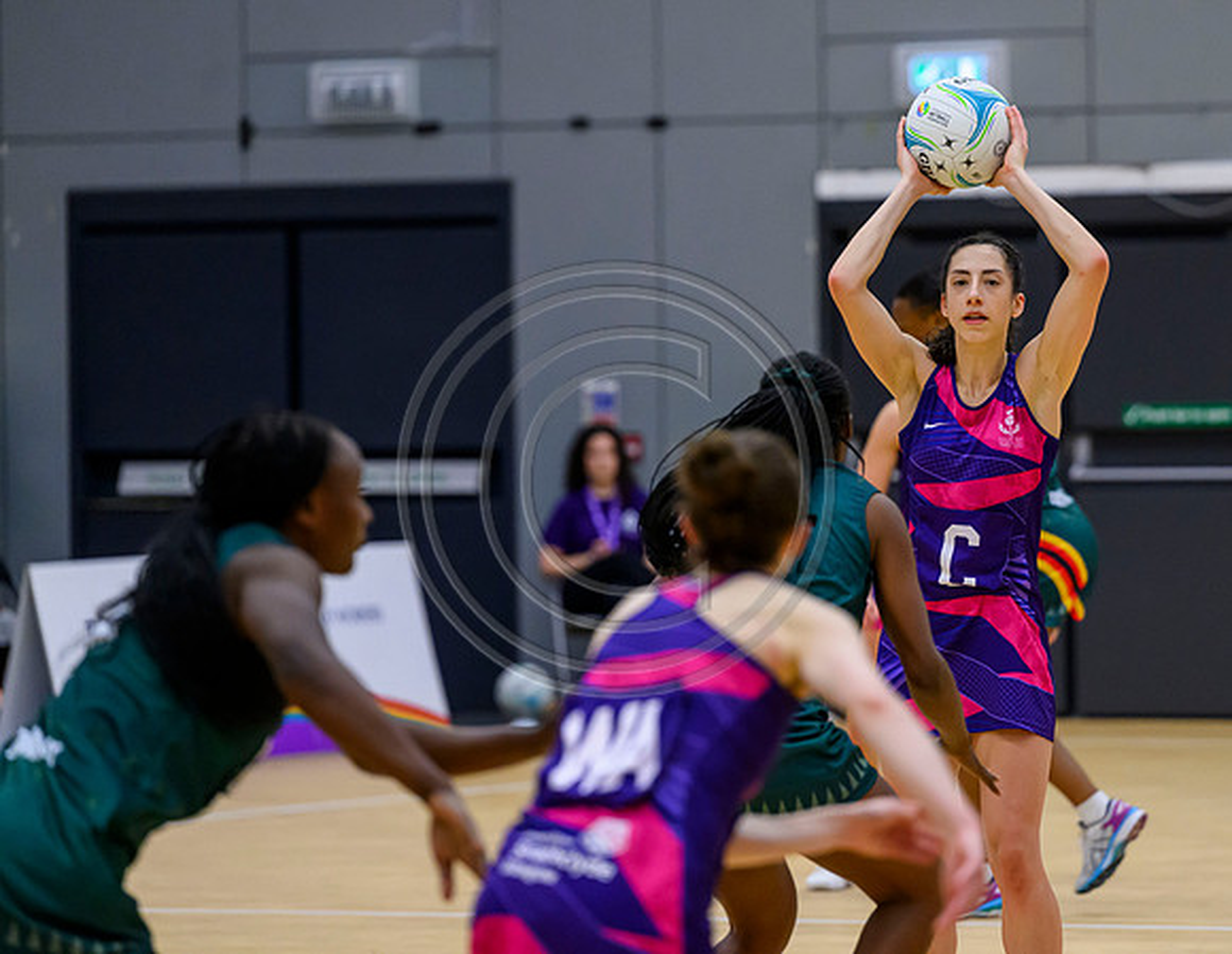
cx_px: 835
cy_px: 397
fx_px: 9276
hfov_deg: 7.6
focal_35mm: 258
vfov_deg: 5.9
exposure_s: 1/1000
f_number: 3.5
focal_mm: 200
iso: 5000
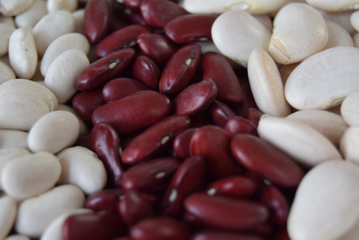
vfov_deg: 16.6
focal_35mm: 82
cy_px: 120
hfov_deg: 24.6
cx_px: 180
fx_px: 823
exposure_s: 1/60
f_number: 5.6
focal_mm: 55
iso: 450
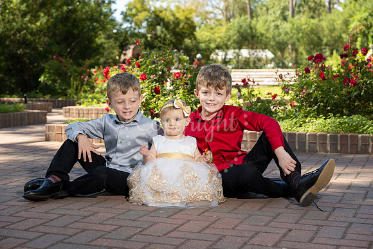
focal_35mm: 62
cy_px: 124
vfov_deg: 21.9
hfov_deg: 32.4
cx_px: 186
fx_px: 643
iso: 500
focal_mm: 62
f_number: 5
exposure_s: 1/200
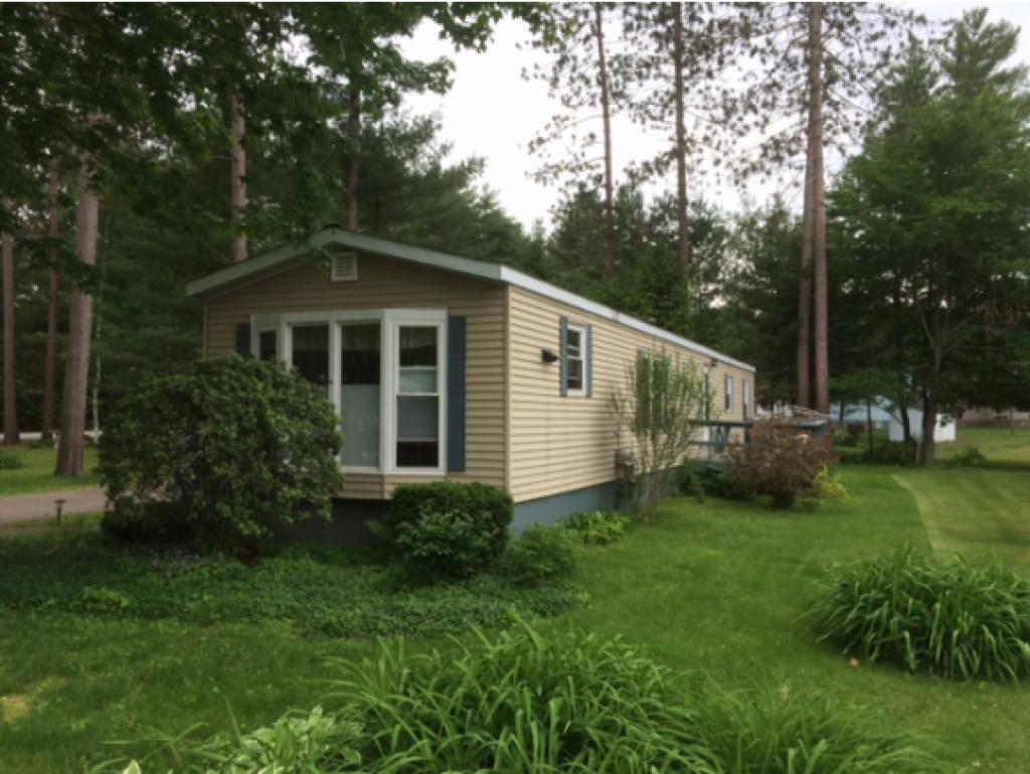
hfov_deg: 61.6
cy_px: 387
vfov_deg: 48.3
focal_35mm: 29
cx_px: 515
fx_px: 863
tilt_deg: +0.9
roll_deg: -0.3
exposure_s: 1/586
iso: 32
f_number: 2.2
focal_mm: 4.15
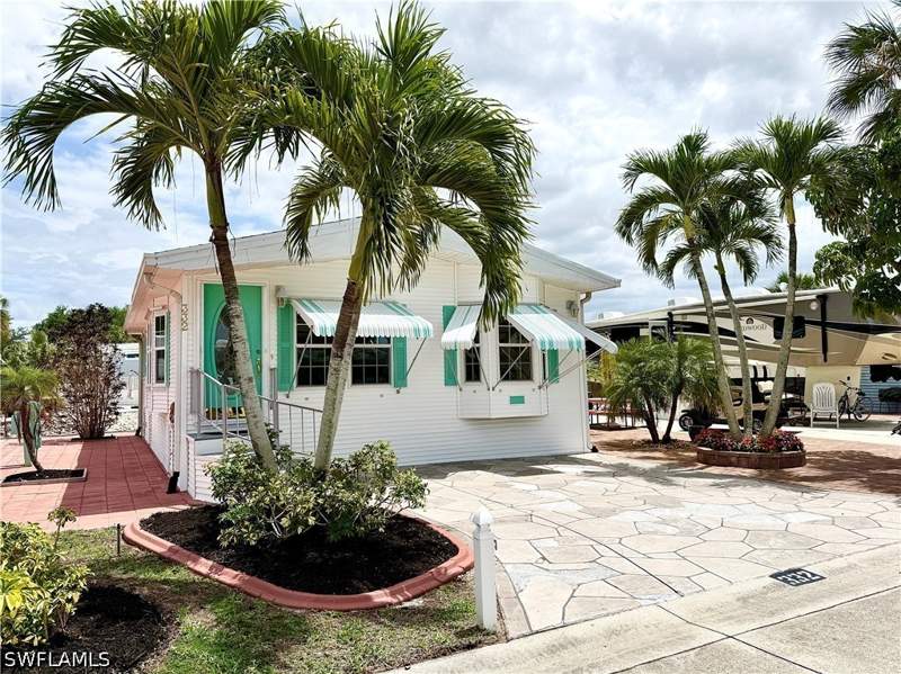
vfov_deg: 56.8
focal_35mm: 24
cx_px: 450
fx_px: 624
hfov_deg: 71.6
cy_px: 337
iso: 80
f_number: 1.78
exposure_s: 1/10309
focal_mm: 6.76
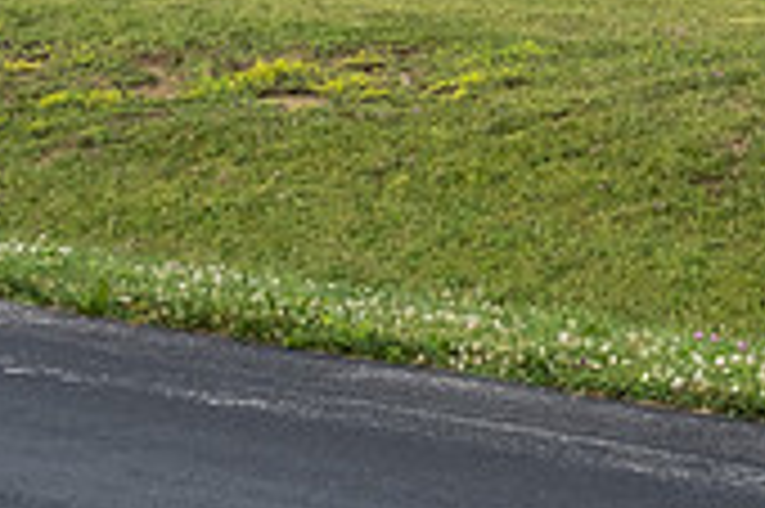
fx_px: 5435
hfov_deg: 8.0
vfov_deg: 5.3
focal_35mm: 256
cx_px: 914
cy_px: -348
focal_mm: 50
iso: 400
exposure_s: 1/250
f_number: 9
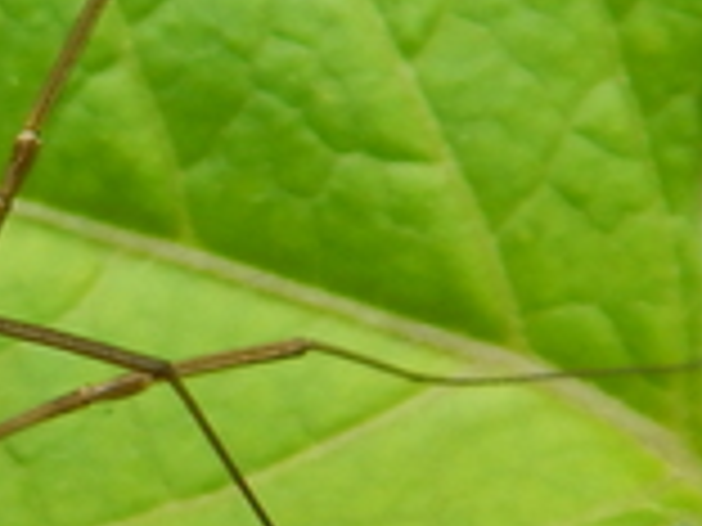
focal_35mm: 169
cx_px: -425
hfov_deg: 11.1
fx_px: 3427
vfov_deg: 8.8
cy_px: 436
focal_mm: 5.6
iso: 125
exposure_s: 1/250
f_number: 3.2
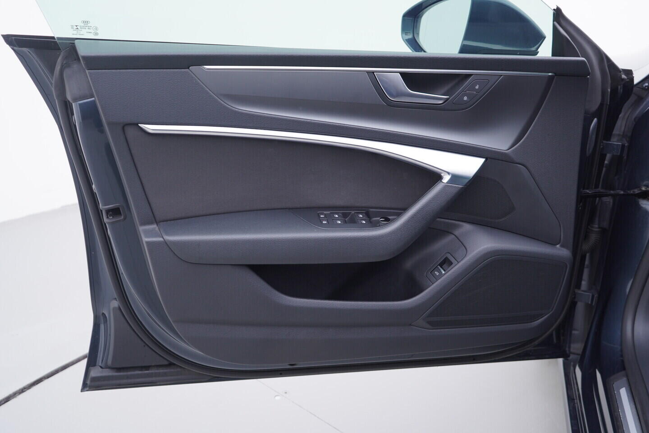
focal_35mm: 36
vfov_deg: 36.9
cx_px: 324
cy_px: 216
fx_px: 649
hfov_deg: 53.1
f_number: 3.2
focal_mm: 24
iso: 125
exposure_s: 1/50
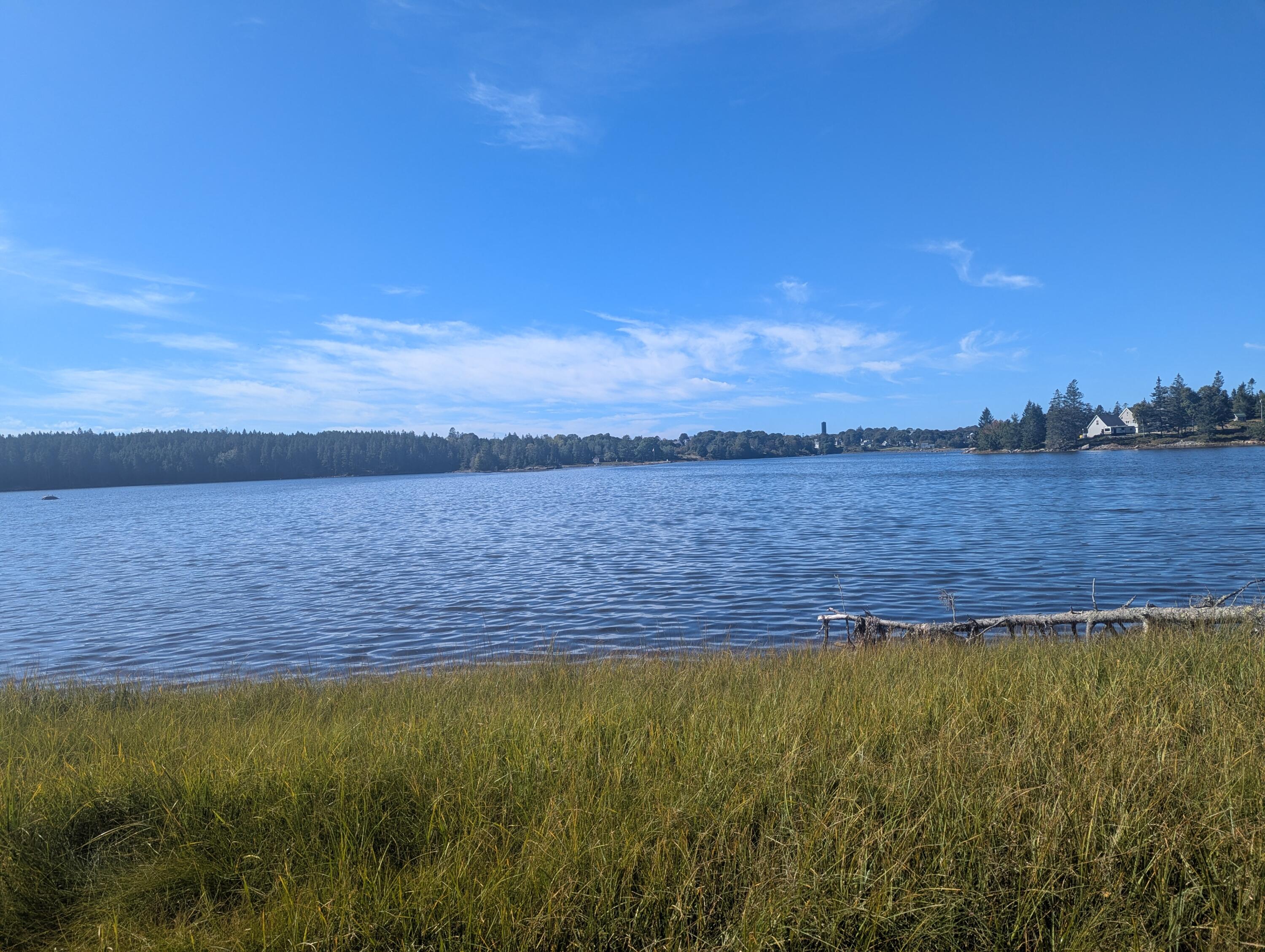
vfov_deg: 56.9
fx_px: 878
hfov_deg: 71.5
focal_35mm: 24
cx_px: 632
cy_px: 476
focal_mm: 6.81
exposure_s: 1/2179
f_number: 1.85
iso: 46
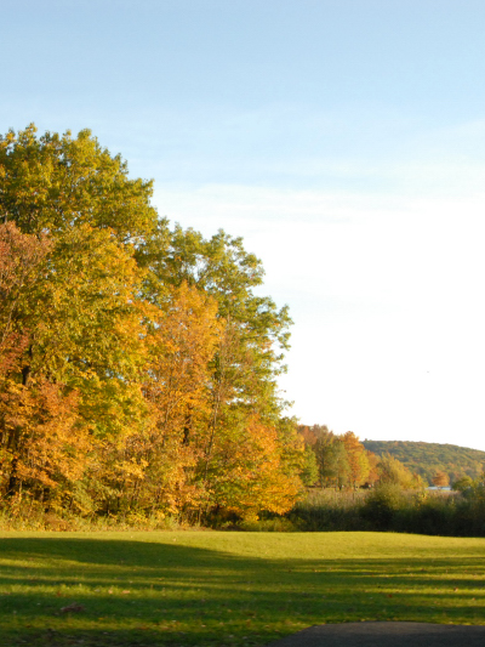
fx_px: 971
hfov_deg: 27.4
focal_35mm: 52
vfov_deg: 36.8
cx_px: 91
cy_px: 324
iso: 800
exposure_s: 1/320
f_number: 9
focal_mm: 24
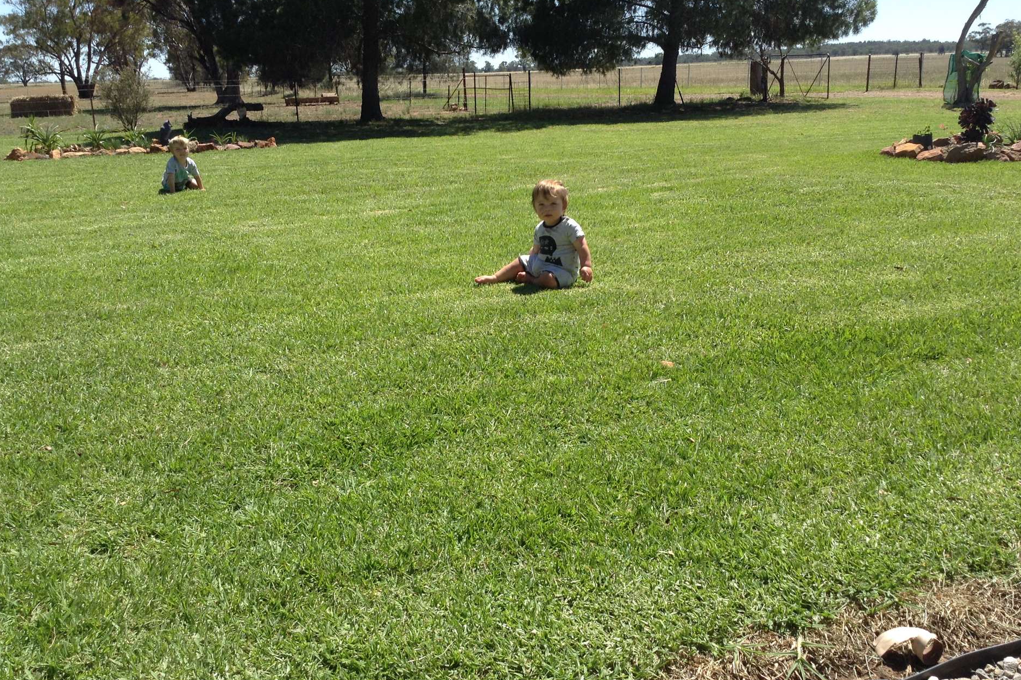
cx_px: 518
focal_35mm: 35
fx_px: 992
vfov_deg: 37.8
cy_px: 347
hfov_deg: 54.4
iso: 25
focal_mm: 3.3
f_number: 2.4
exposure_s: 1/794
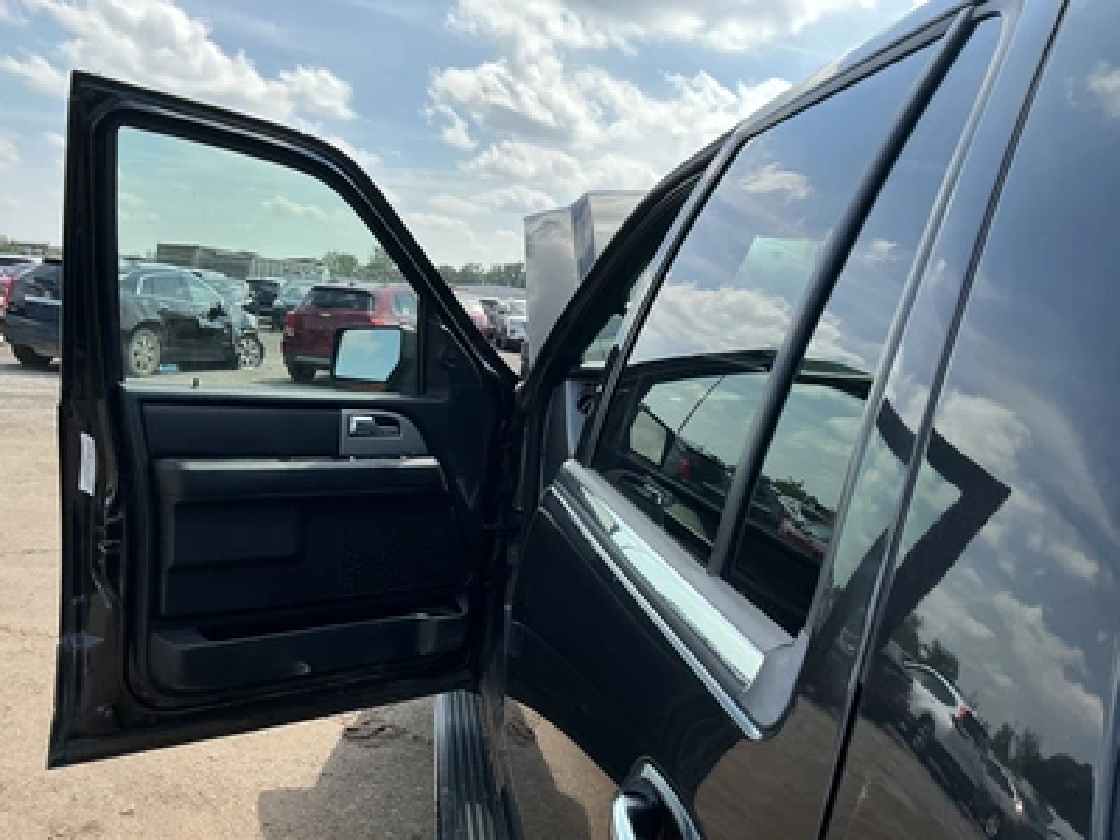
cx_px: 560
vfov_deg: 49.7
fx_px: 906
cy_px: 420
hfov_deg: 63.4
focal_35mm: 28
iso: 25
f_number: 1.8
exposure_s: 1/962
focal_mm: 3
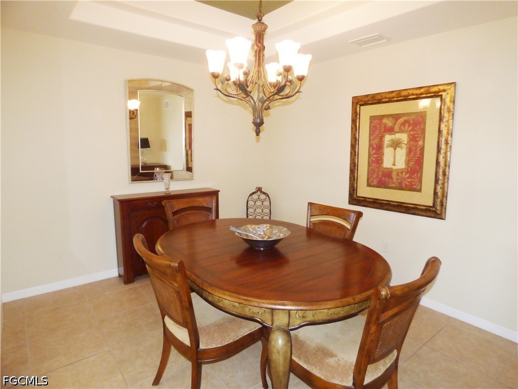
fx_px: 299
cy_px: 194
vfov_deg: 66.0
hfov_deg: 81.7
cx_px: 259
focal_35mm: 20
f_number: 3.5
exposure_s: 1/60
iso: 500
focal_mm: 3.58
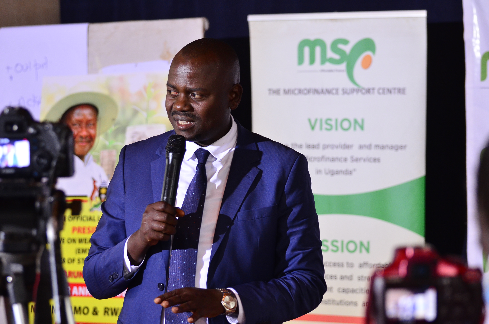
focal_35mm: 117
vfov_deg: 11.7
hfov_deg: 17.5
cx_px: 244
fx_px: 1586
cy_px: 162
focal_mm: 78
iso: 1600
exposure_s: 1/60
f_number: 5.6
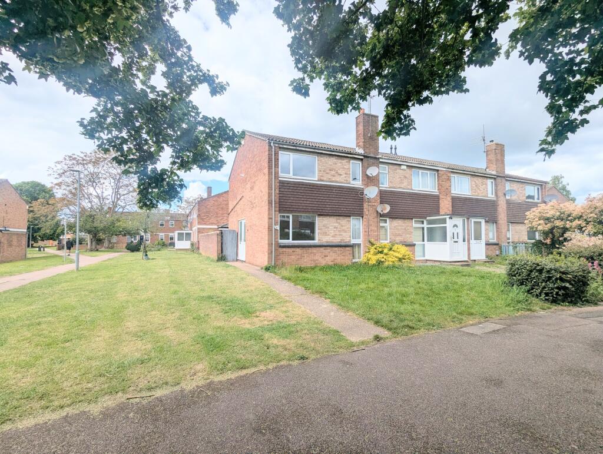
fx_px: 279
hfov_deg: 94.4
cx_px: 302
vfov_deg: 78.2
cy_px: 227
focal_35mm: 16
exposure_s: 1/2114
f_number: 2.2
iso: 50
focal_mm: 2.35
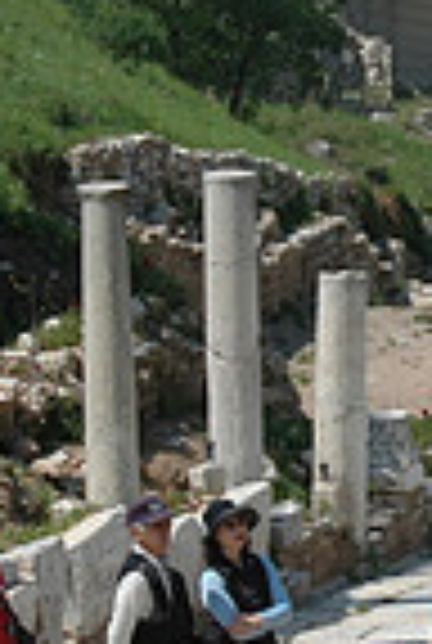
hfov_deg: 7.2
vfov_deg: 10.9
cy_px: 349
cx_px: 666
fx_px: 3368
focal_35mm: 188
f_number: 4.5
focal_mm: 31
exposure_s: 1/1600
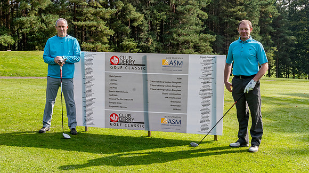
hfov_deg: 41.0
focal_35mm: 51
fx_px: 413
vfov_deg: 23.6
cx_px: 145
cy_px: 99
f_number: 8
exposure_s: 1/100
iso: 250
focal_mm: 24
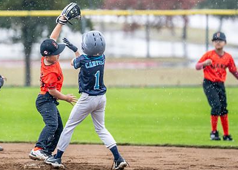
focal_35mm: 438
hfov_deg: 4.6
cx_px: 46
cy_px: 66
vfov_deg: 3.3
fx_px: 2961
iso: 1250
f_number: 2.8
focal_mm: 200
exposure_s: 1/1000
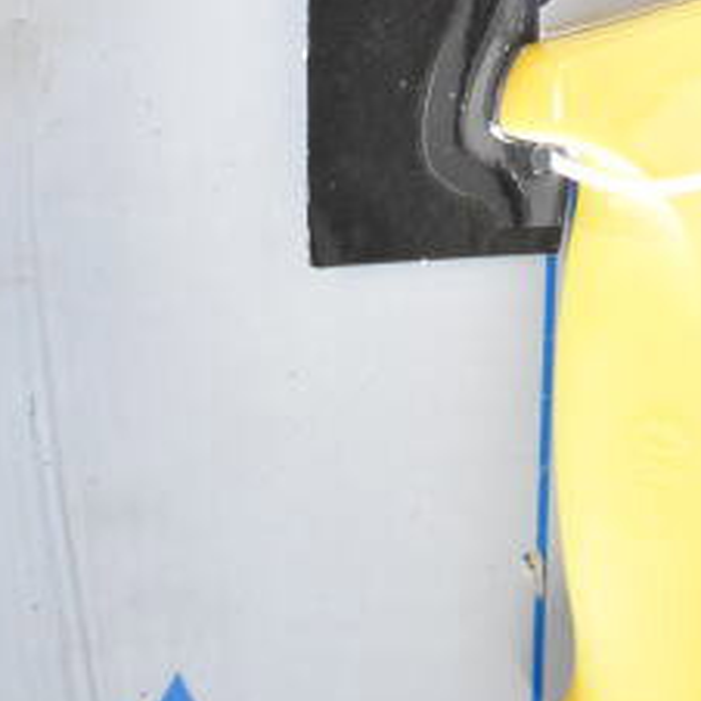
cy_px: -599
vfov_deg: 15.7
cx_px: 611
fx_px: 2131
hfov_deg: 18.4
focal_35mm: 93
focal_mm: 18
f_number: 3.5
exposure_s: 1/40
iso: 1600
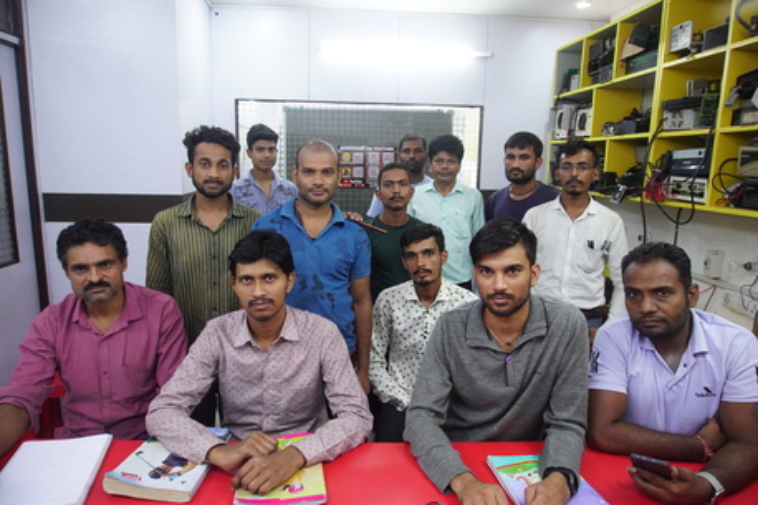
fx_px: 505
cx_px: 379
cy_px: 252
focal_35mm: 24
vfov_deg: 53.1
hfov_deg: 73.8
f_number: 5.6
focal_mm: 16
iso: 1250
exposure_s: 1/50
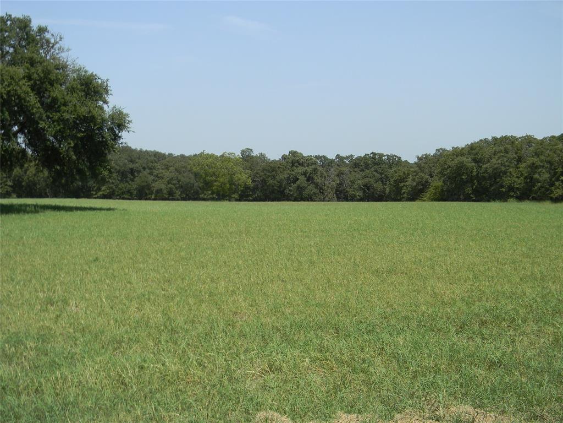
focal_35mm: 41
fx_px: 667
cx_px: 282
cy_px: 212
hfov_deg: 45.8
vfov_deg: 35.1
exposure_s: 1/817
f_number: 3.8
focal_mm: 7.3
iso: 80
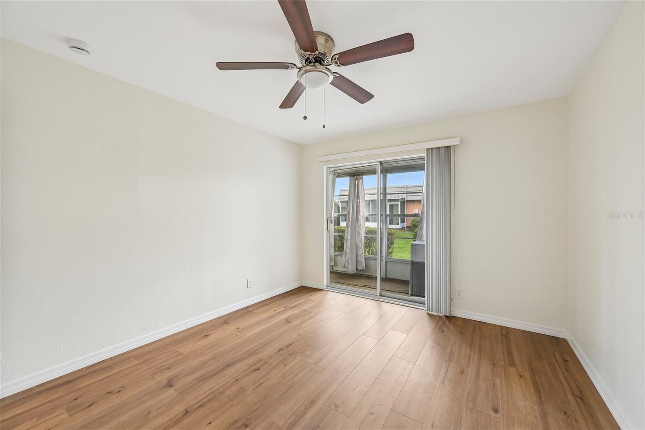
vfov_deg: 81.2
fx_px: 251
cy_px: 215
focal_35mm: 14
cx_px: 322
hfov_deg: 104.3
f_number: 8
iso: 400
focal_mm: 14
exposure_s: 1/50
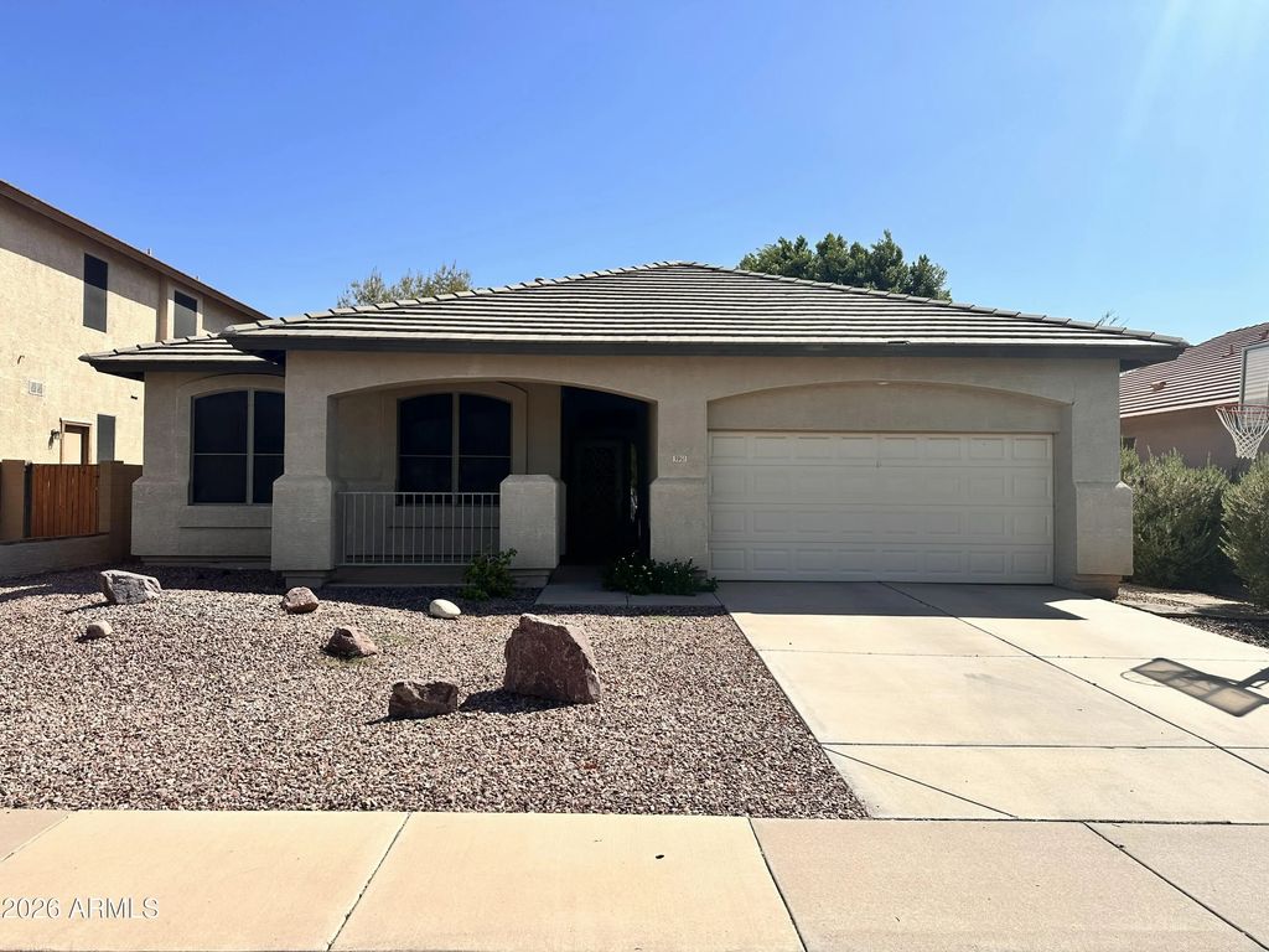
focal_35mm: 24
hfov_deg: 71.6
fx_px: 880
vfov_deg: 56.8
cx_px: 634
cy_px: 476
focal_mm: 6.86
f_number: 1.78
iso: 80
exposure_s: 1/5263
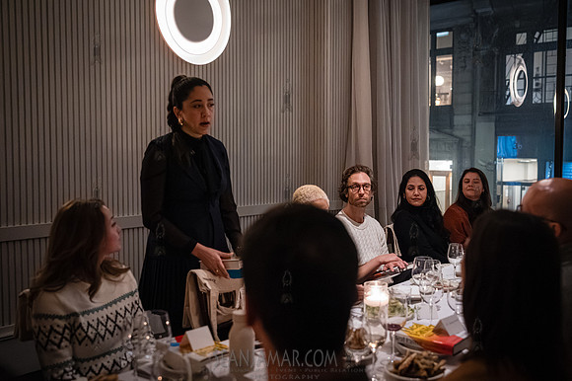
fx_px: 584
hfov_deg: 52.2
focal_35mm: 37
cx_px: 294
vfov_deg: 36.1
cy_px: 191
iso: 16000
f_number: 2.8
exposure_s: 1/125
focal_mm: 35
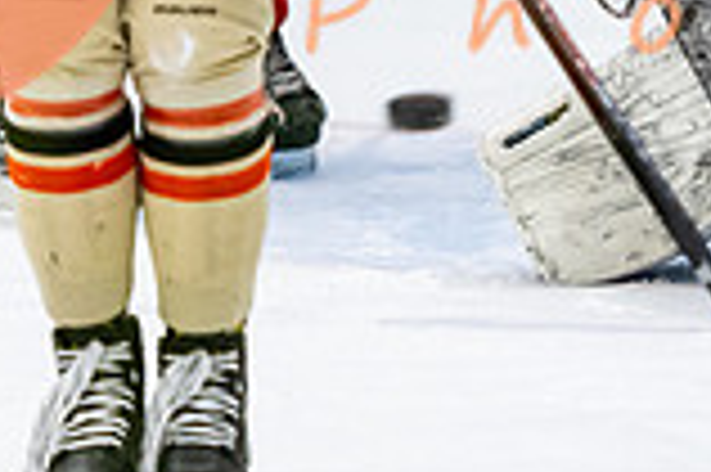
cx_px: 892
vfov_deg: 2.2
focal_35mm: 627
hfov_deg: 3.3
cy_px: -120
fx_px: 12370
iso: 3200
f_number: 2.8
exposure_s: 1/640
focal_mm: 150
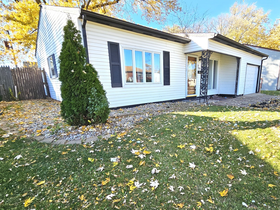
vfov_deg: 89.9
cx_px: 140
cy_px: 105
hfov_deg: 106.2
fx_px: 105
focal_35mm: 13
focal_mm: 2.2
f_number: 2.2
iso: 50
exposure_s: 1/859
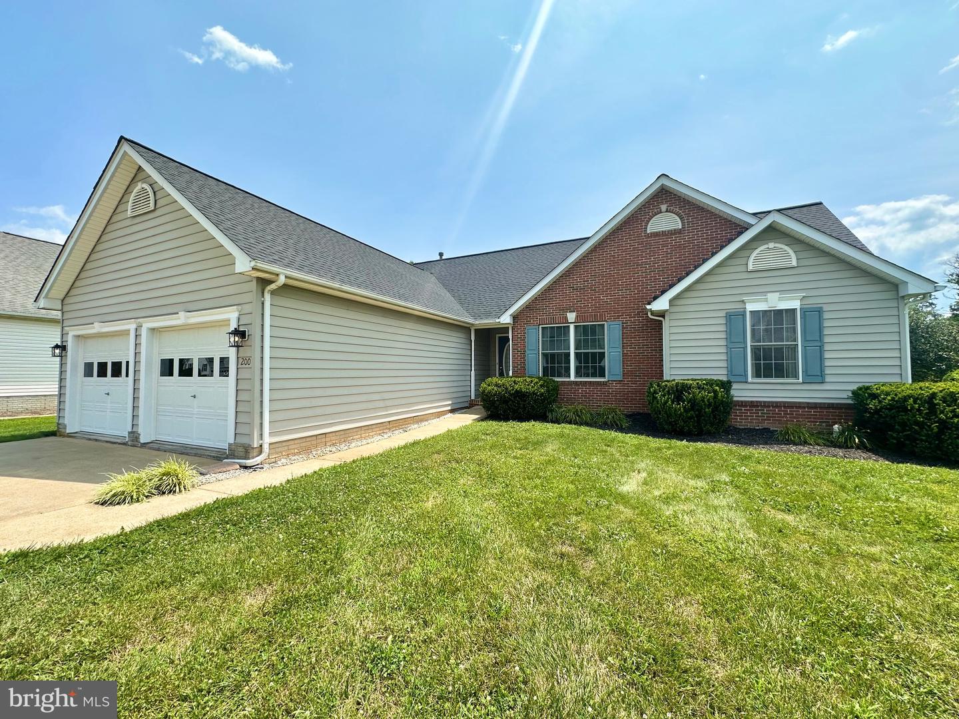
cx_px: 480
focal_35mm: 14
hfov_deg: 102.1
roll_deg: -0.4
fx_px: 388
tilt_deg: +2.7
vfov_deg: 85.7
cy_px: 360
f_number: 2.2
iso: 40
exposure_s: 1/1715
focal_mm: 2.22
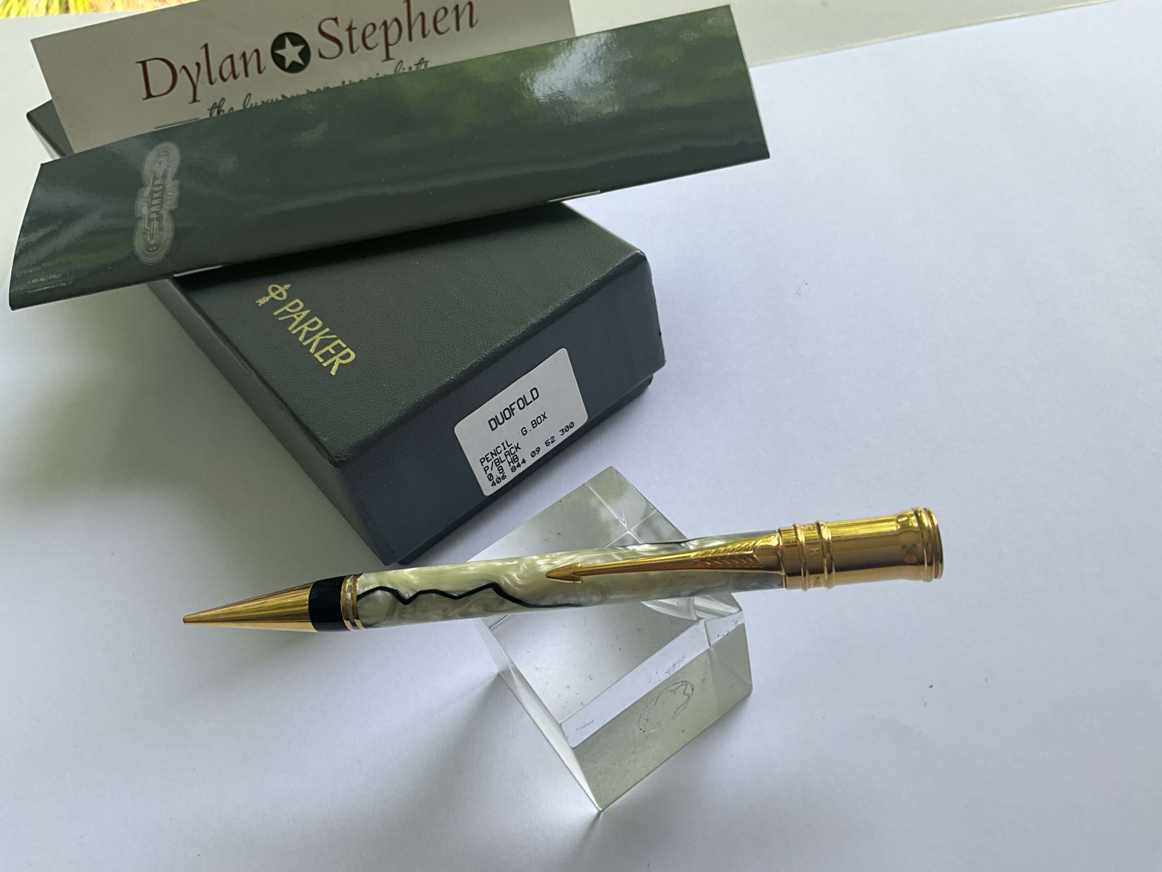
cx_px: 581
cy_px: 436
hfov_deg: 61.7
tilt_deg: -48.8
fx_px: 973
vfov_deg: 48.2
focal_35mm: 29
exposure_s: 1/164
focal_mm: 3
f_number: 1.8
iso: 20
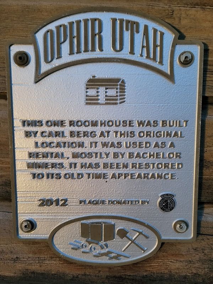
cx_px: 106
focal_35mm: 26
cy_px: 142
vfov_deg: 67.3
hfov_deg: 53.1
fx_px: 213
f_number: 1.8
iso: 640
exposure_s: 1/30
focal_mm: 5.4
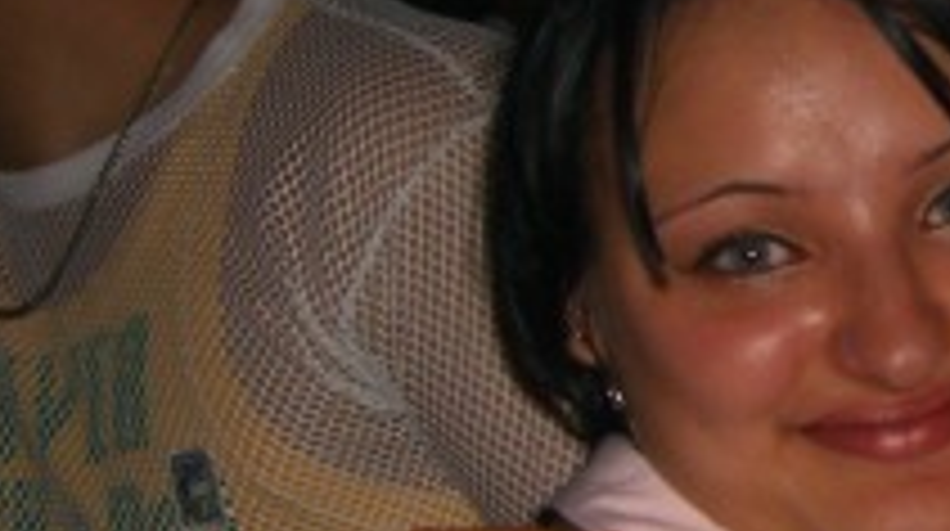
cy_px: 238
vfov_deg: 10.2
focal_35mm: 118
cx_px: 1184
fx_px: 2968
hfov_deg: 17.2
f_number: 2.8
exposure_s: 1/60
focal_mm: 7.9
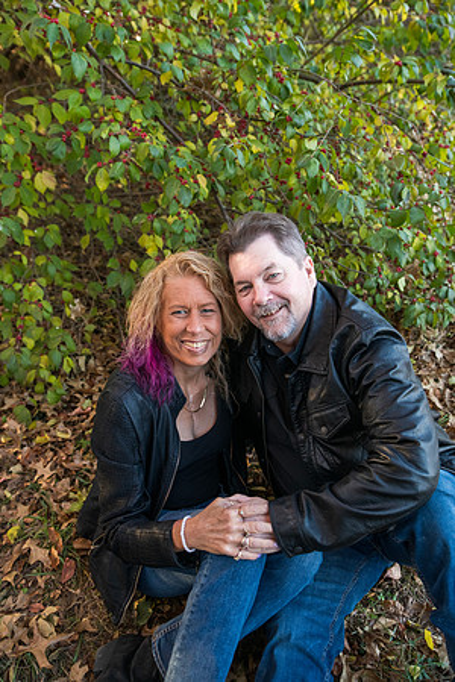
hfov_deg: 37.9
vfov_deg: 54.4
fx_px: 663
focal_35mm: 35
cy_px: 341
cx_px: 228
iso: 2000
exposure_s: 1/800
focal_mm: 35
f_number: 3.2
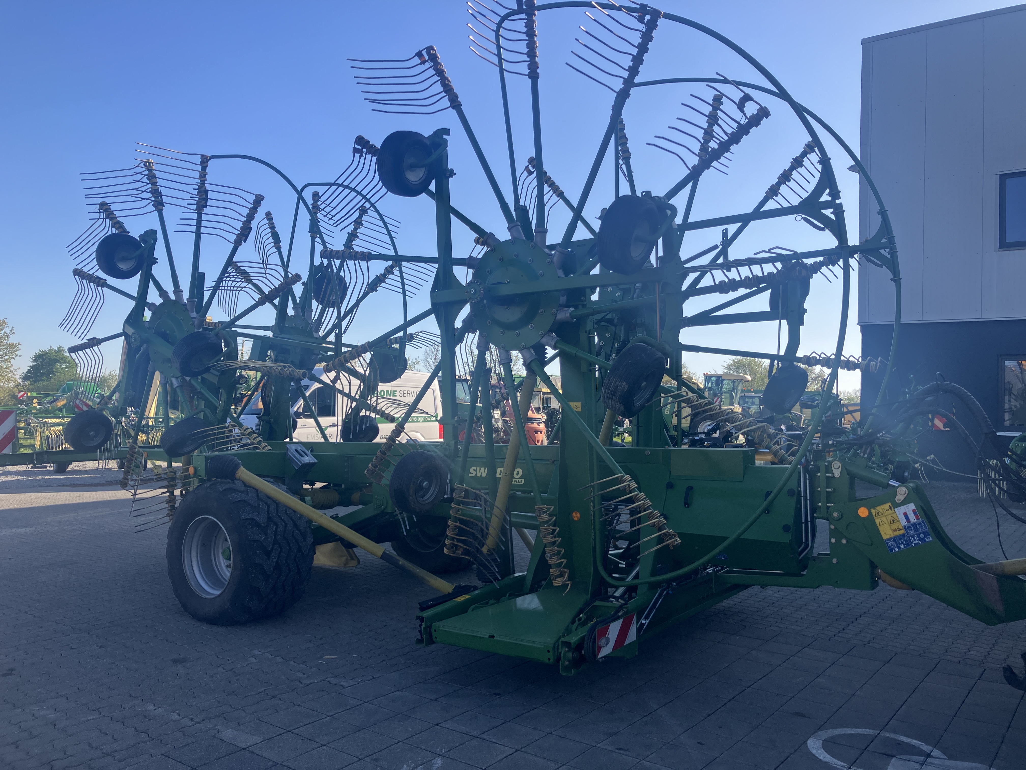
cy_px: 385
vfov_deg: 49.7
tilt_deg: +1.9
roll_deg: -2.0
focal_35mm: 28
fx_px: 830
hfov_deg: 63.4
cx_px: 513
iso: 32
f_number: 1.8
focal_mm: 3.99
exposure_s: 1/1080
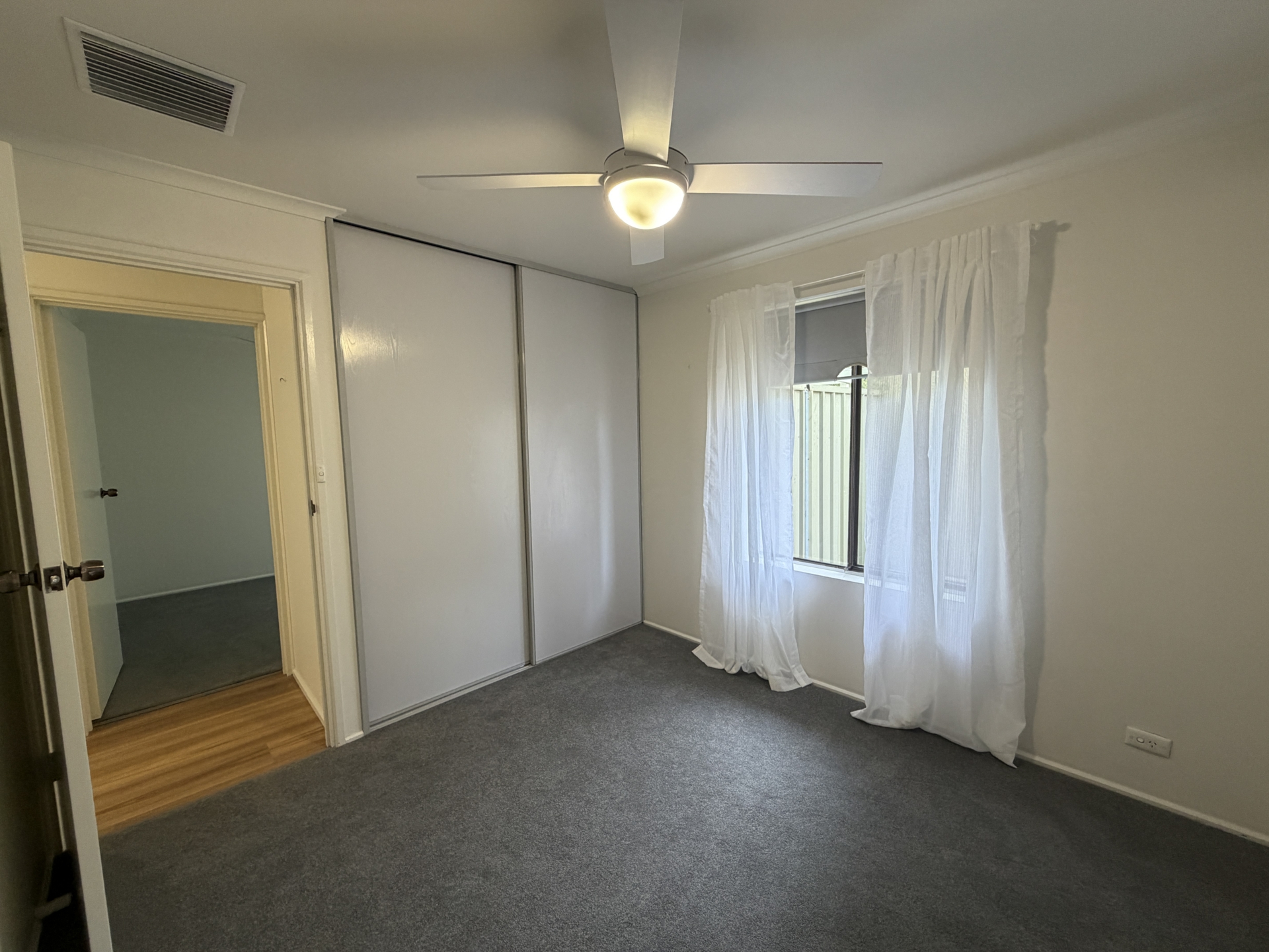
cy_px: 476
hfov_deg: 102.1
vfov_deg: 85.7
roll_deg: +0.9
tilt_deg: -5.3
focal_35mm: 14
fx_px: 513
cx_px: 634
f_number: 2.2
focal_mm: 2.22
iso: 250
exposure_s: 1/100
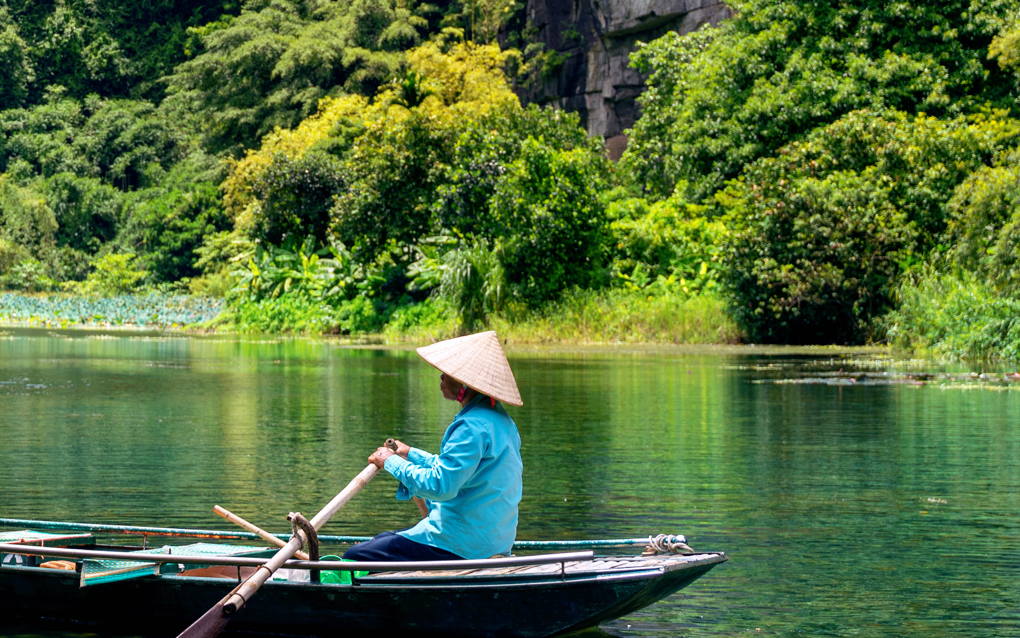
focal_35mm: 100
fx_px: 2780
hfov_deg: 19.7
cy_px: -163
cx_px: -173
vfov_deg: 12.7
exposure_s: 1/400
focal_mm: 34
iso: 100
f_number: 4
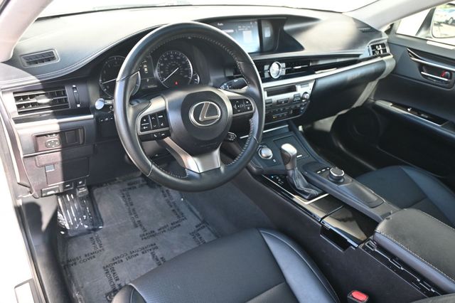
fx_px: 360
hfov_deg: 64.6
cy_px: 152
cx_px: 228
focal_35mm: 28
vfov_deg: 45.6
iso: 400
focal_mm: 19
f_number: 3.8
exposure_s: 1/125
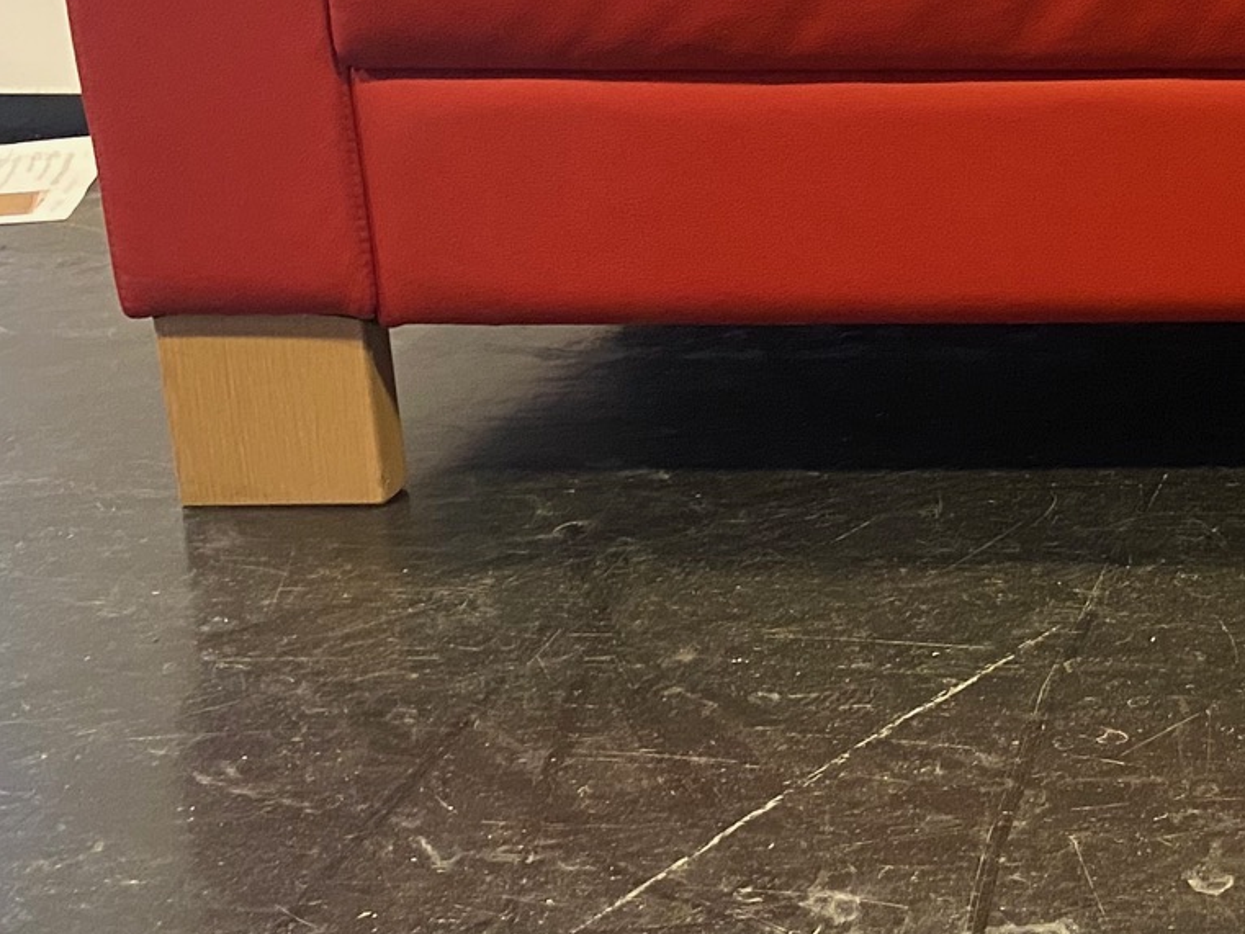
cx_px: 1569
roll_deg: +0.9
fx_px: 2518
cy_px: 79
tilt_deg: -14.5
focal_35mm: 70
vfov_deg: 20.6
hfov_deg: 24.6
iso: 400
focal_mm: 4.25
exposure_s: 1/50
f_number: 1.8
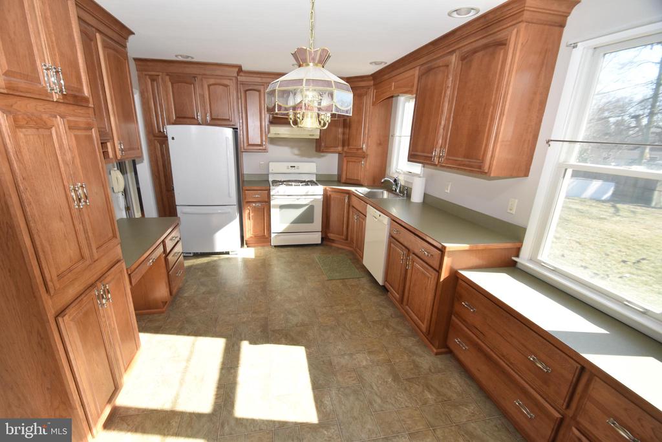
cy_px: 221
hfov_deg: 100.4
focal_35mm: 15
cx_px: 331
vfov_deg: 77.3
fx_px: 276
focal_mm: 10
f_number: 5.6
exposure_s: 1/125
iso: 250
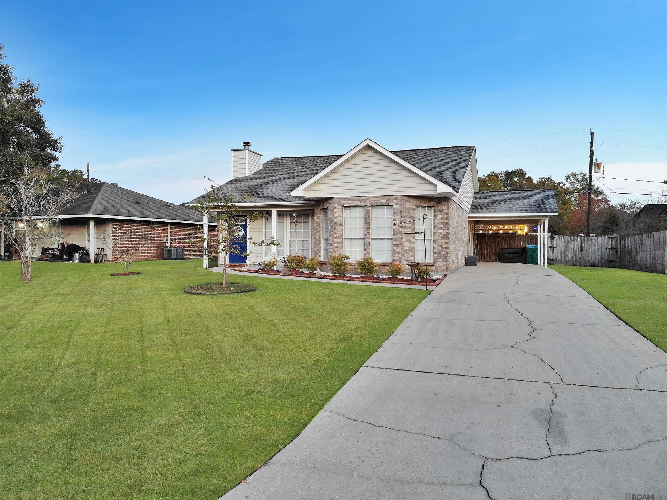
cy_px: 250
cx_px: 334
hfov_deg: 71.6
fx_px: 462
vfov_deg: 56.8
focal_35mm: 24
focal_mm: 4.5
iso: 400
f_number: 2.8
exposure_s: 1/15
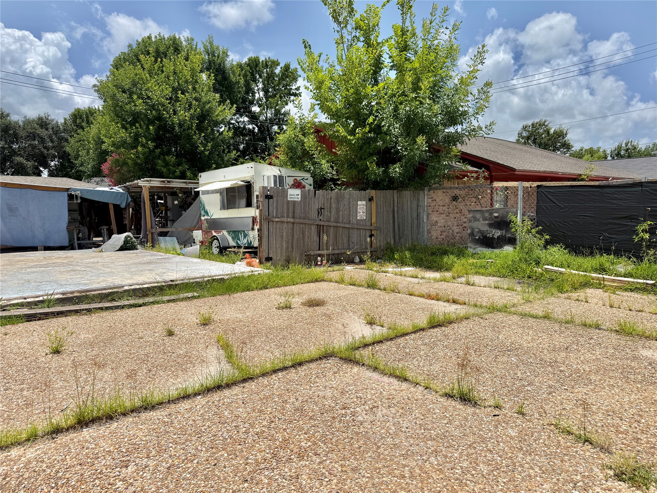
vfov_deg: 56.8
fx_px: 456
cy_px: 246
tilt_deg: -4.8
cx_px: 328
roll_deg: +0.6
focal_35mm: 24
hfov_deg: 71.6
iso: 80
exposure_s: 1/7353
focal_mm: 6.76
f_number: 1.78
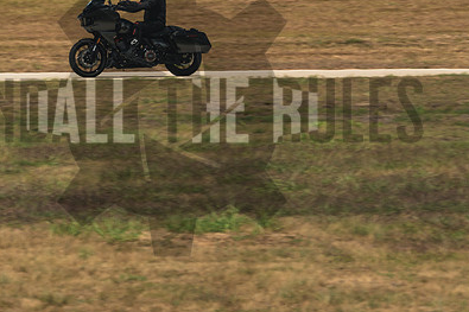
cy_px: 112
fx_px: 8373
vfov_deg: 2.1
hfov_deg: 3.2
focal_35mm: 643
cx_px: 172
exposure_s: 1/320
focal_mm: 280
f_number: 8
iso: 160
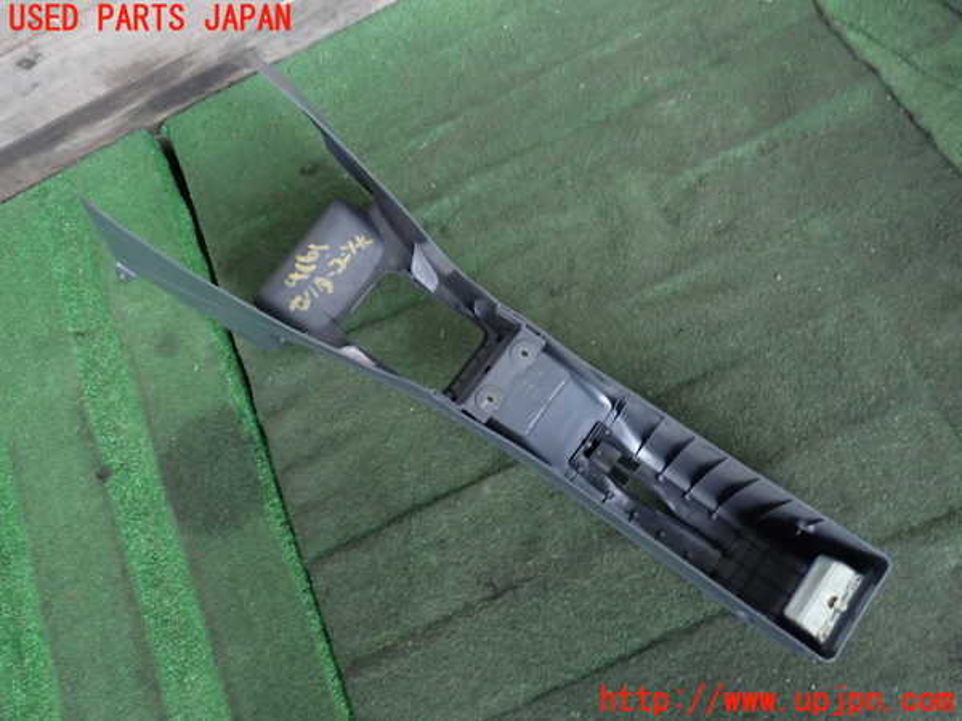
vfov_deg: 46.8
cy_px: 360
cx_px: 481
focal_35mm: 30
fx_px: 834
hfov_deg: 60.0
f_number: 2.3
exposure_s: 1/30
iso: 250
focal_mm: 5.4
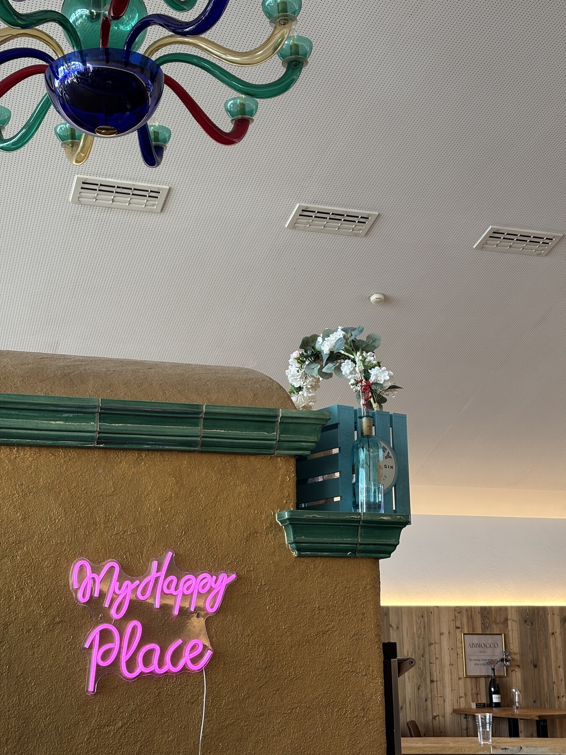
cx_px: 283
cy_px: 378
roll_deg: +0.8
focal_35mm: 52
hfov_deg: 28.0
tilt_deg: +13.6
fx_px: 1134
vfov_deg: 36.8
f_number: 1.6
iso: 50
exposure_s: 1/81
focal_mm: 5.96
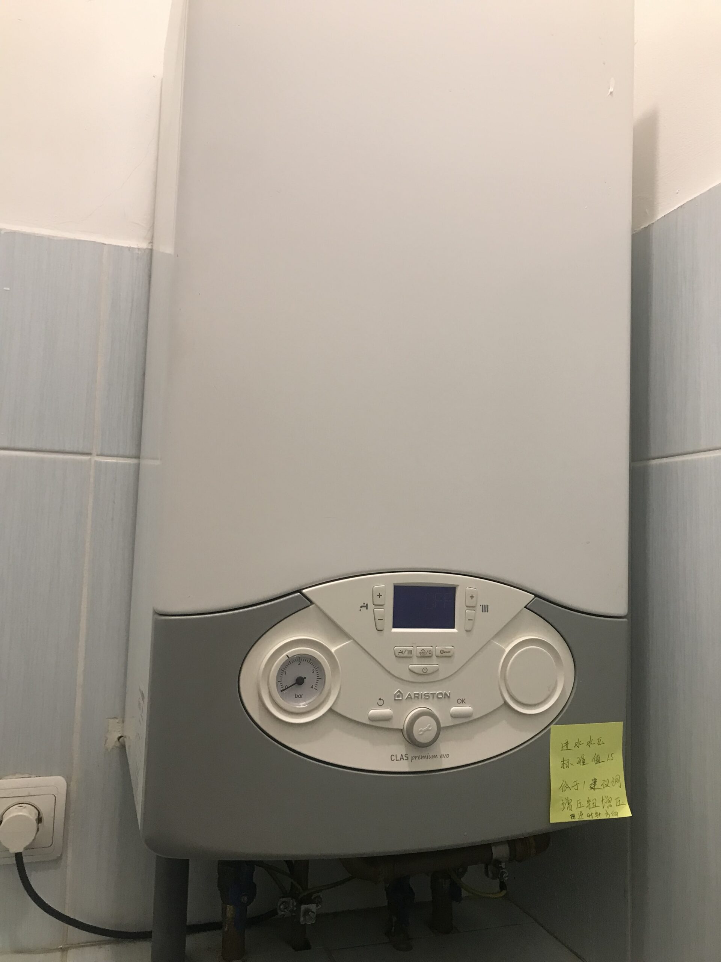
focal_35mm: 28
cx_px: 360
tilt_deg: +4.6
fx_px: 778
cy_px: 481
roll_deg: -3.1
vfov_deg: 63.4
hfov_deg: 49.7
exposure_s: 1/33
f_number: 1.8
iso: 32
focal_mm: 3.99
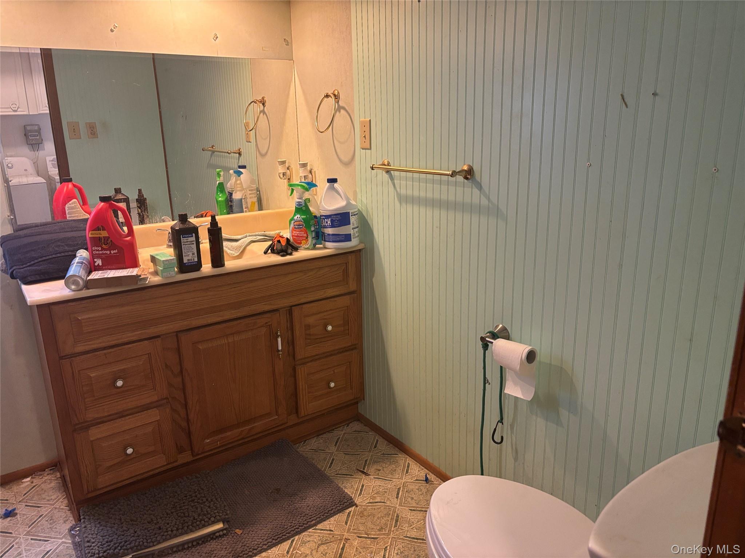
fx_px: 560
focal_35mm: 26
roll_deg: +1.2
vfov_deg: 53.1
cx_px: 372
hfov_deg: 67.3
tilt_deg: -15.8
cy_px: 279
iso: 250
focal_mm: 5.96
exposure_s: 1/60
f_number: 1.6
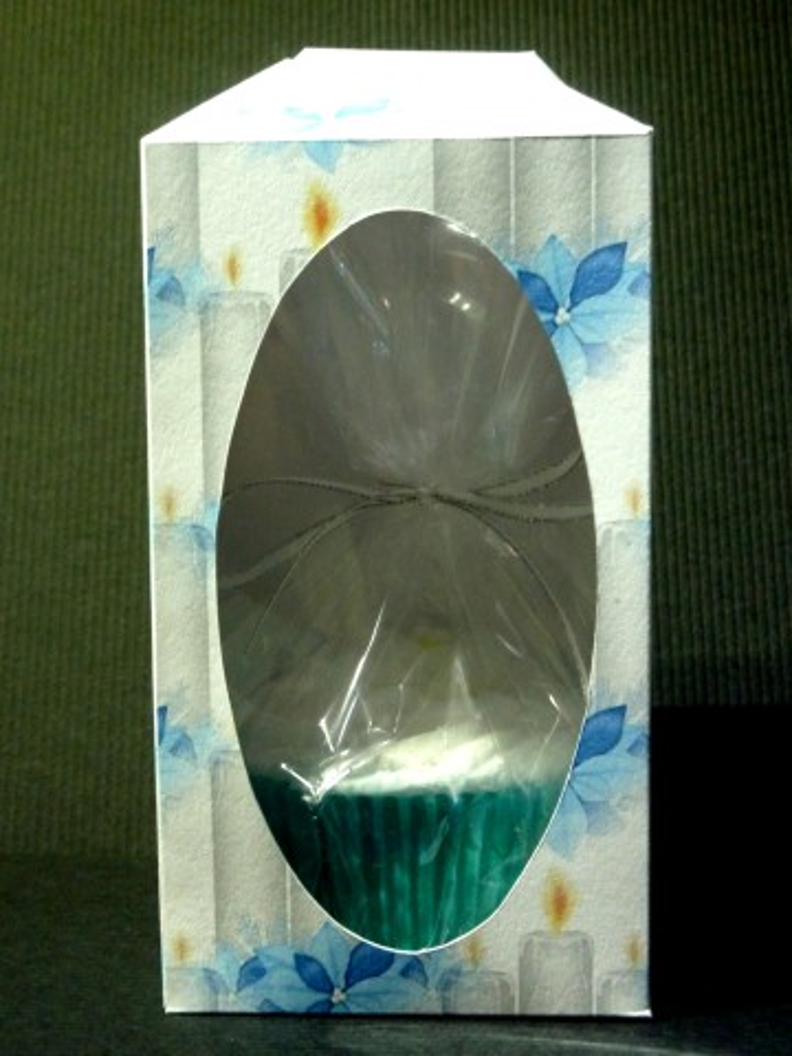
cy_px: 528
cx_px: 396
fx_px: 2379
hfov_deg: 18.9
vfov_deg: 25.0
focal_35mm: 78
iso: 400
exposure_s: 1/8
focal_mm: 12.8
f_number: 4.2
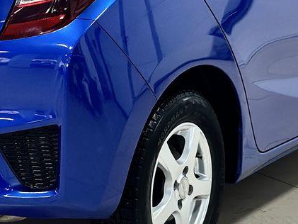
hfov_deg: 12.0
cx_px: 71
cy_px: 54
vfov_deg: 9.0
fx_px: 1412
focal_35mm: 164
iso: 160
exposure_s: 1/100
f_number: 1.78
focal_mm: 6.86
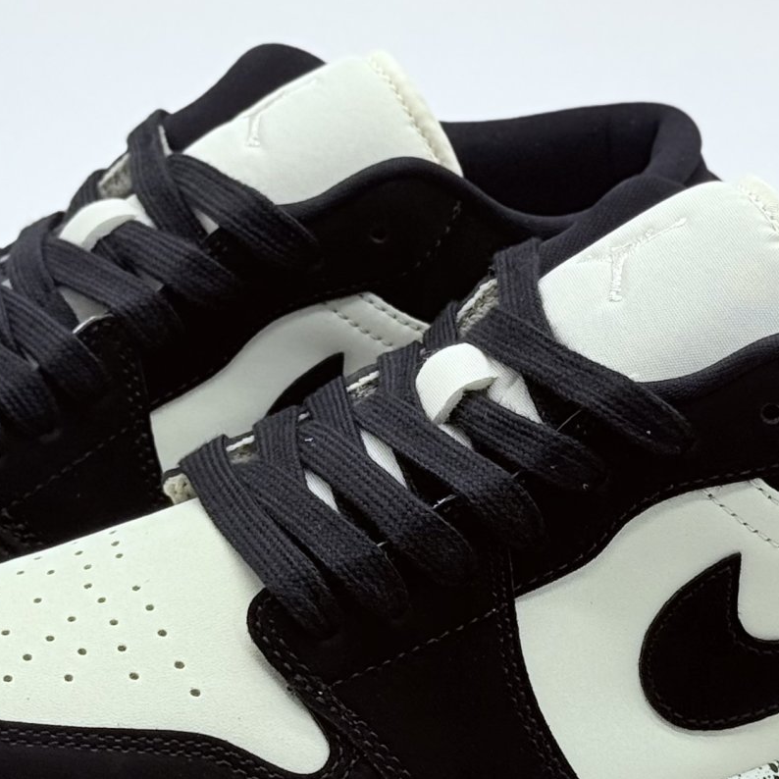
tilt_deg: -21.8
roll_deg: -0.8
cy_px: 389
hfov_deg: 30.0
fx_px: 1451
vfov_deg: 30.0
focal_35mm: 57
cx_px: 415
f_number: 1.78
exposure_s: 1/592
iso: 64
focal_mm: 6.76
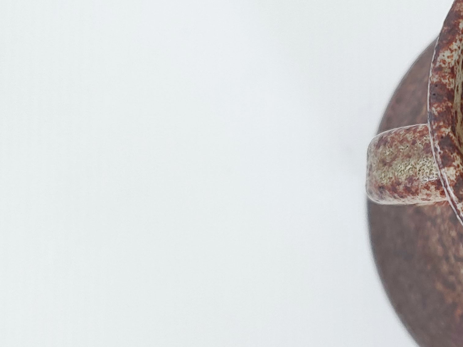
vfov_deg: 21.3
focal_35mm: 69
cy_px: 145
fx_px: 923
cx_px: 594
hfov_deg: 24.7
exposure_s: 1/136
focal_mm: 4.25
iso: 50
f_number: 1.8
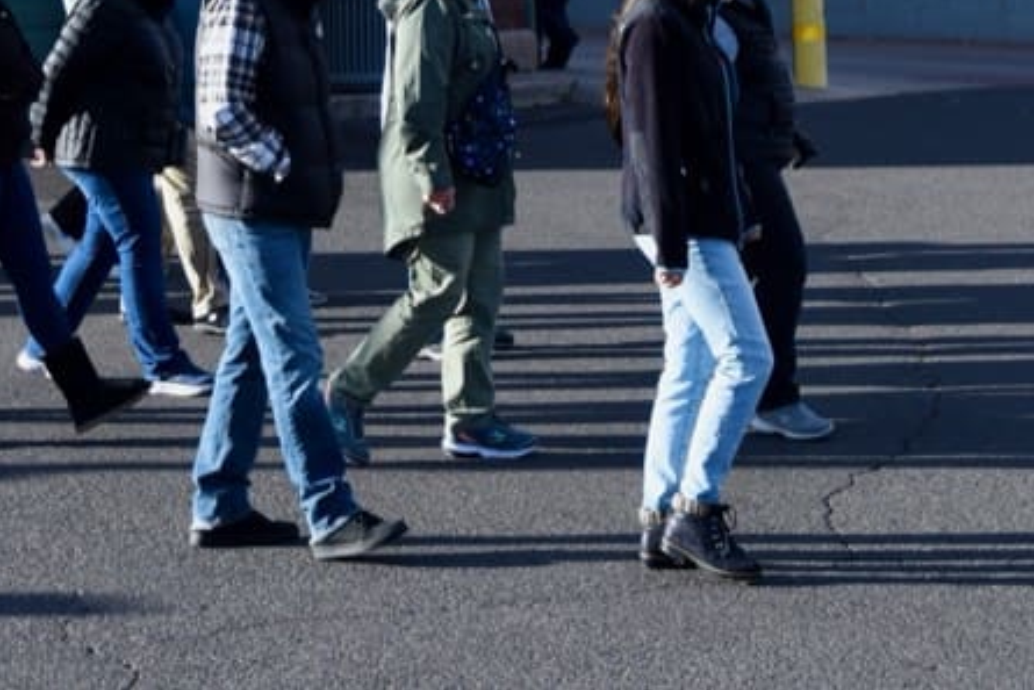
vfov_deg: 11.8
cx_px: 448
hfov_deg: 18.6
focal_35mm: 110
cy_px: -393
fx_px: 3160
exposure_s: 1/1000
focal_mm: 35
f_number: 4
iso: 200
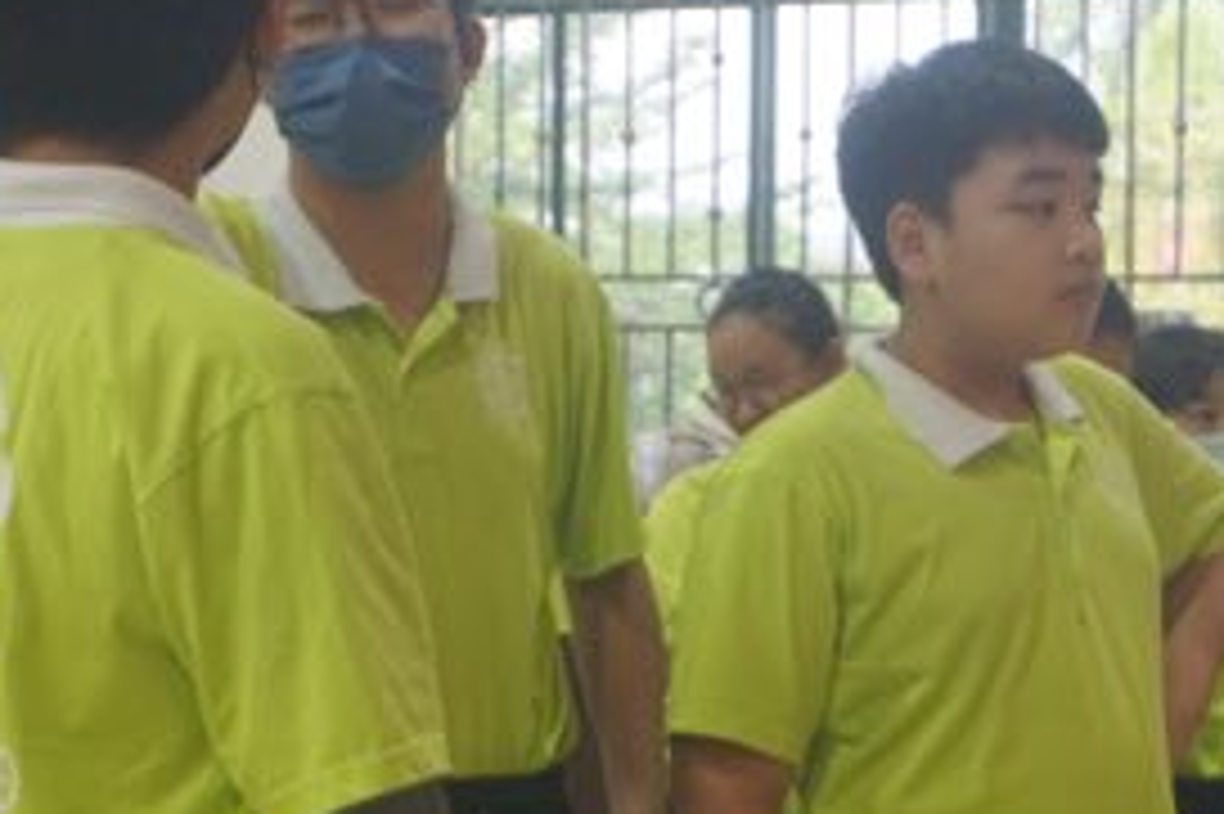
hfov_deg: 15.7
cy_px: 589
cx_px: 886
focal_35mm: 130
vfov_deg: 10.5
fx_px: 4413
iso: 1600
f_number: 5.6
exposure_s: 1/160
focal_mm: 49
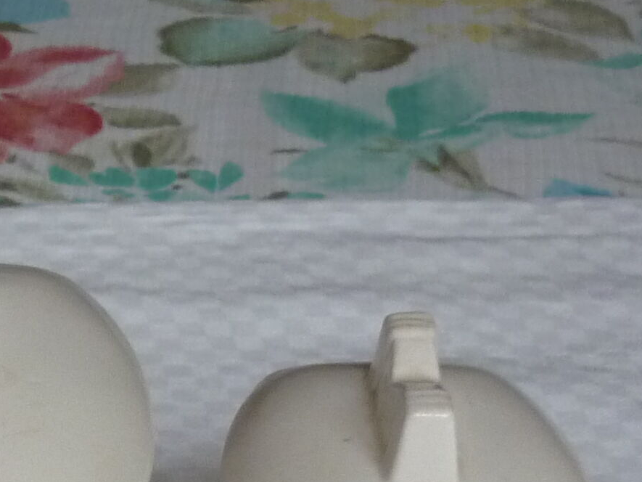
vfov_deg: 10.5
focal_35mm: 136
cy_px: 724
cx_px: -270
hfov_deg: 13.8
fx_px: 2523
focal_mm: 5.5
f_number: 2.8
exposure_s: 1/30
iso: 200
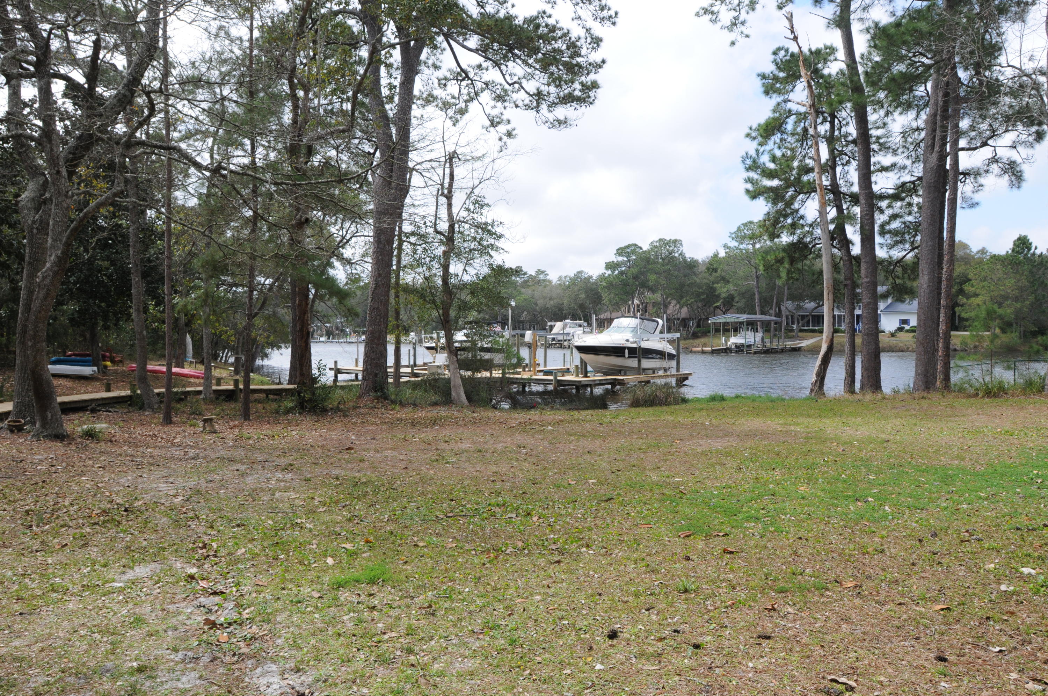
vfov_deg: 50.3
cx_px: 524
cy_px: 348
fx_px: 741
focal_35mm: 26
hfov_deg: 70.5
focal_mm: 17
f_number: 10
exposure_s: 1/400
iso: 400
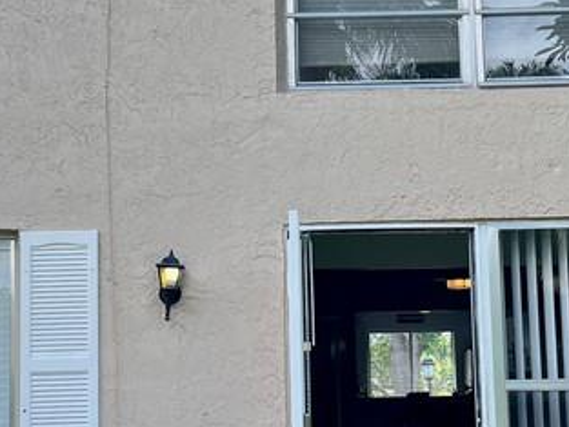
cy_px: 171
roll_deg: +2.6
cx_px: 273
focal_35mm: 85
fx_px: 1398
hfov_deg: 23.0
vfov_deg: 17.4
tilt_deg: +7.4
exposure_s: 1/1186
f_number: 1.6
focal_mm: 5.1
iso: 50
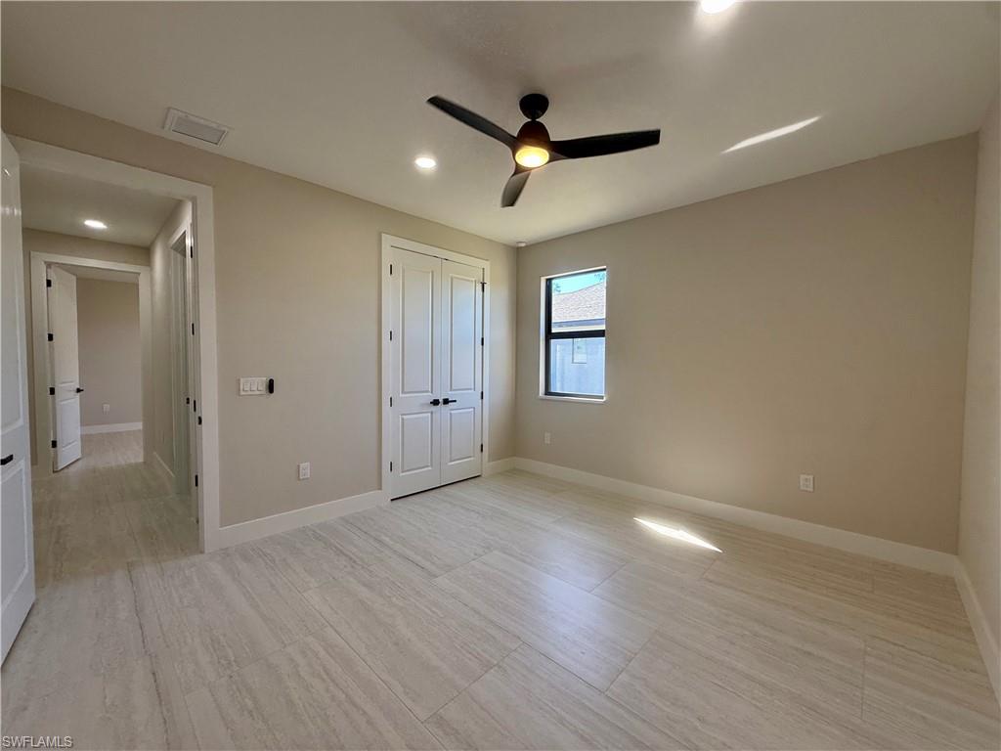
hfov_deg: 102.1
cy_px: 376
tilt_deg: -1.9
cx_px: 500
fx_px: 405
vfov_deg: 85.7
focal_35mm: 14
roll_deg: -0.6
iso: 64
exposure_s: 1/127
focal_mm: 2.22
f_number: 2.2
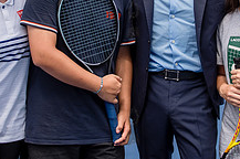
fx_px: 499
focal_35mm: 75
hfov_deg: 27.0
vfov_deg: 17.9
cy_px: 18
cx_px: 133
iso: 200
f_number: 4
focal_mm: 28
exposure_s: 1/1000
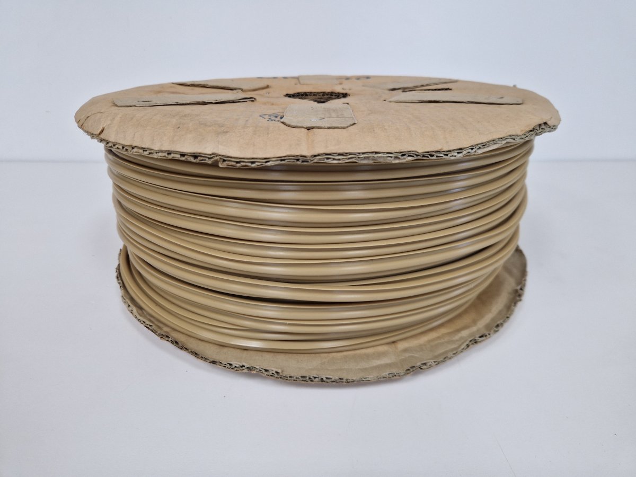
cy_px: 238
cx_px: 318
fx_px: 423
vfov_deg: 58.9
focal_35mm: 23
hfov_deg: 73.9
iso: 50
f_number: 1.8
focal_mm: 5.4
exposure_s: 1/114
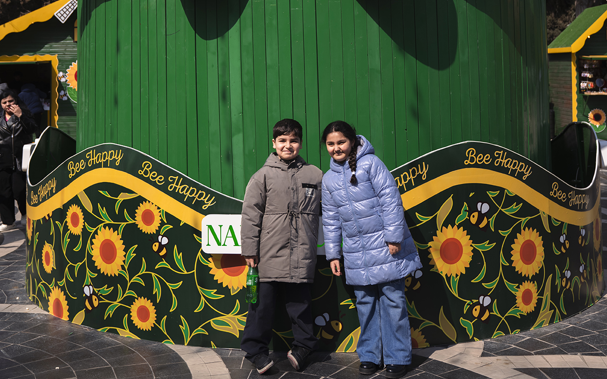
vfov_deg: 25.1
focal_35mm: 49
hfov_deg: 41.1
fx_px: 810
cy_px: 2
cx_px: 304
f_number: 4
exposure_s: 1/800
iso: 100
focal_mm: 32
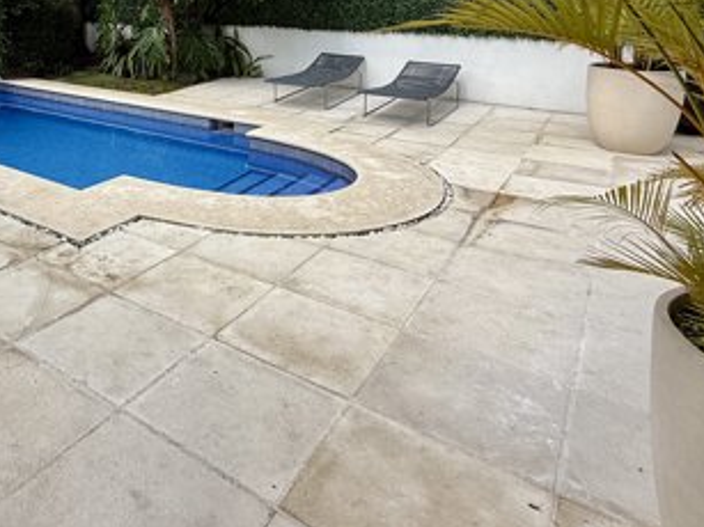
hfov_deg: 56.4
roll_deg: +0.0
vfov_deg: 44.0
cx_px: 123
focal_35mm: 29
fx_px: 590
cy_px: 53
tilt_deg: -5.9
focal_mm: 2.22
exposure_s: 1/789
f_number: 2.2
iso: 50
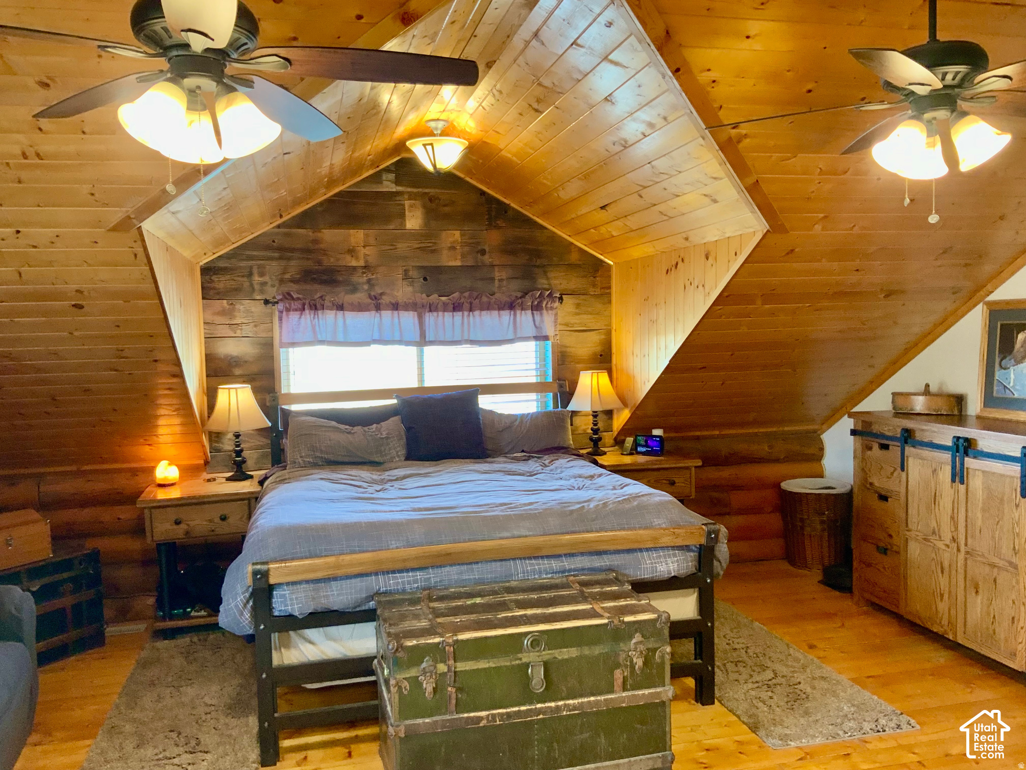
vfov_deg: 48.2
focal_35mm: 29
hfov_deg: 61.7
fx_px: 860
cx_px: 513
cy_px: 385
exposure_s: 1/60
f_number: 1.8
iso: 200
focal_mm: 3
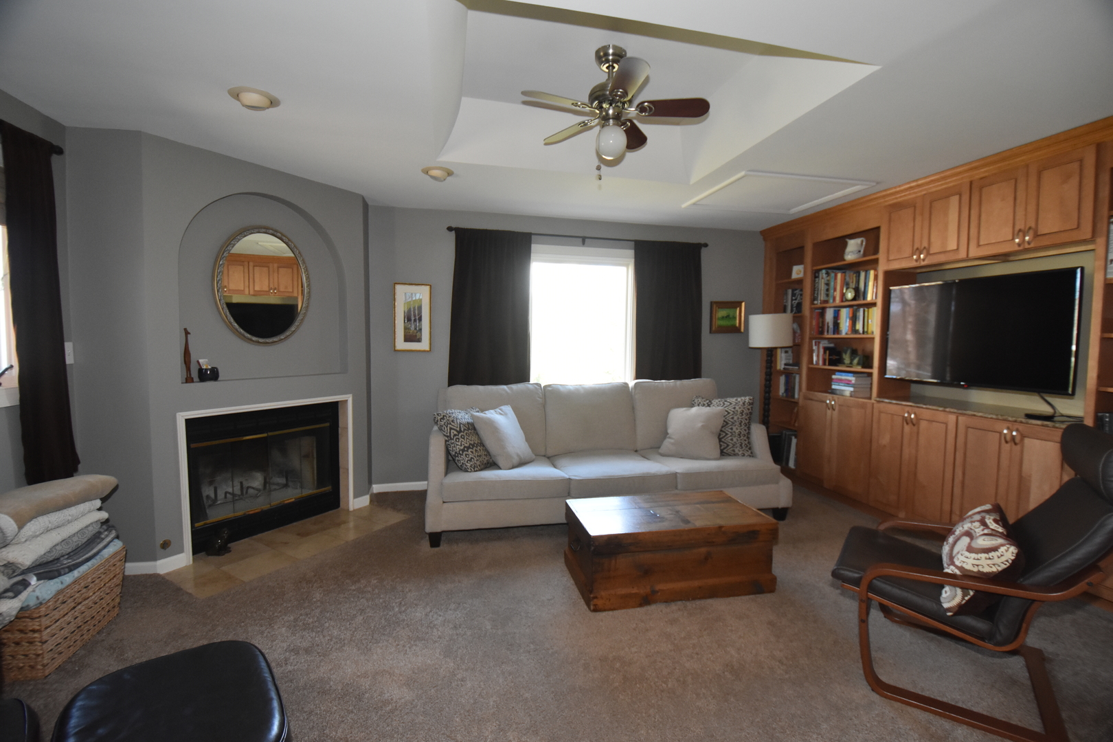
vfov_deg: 77.3
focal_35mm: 15
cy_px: 371
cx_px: 556
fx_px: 464
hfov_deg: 100.4
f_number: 4
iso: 1600
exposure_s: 1/60
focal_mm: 10
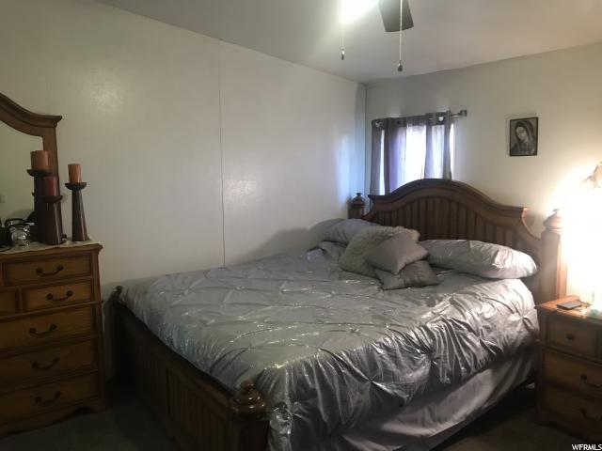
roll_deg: +0.1
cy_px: 226
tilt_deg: -6.6
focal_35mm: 28
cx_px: 301
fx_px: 487
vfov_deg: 49.7
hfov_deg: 63.4
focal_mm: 3.99
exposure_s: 1/15
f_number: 1.8
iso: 80
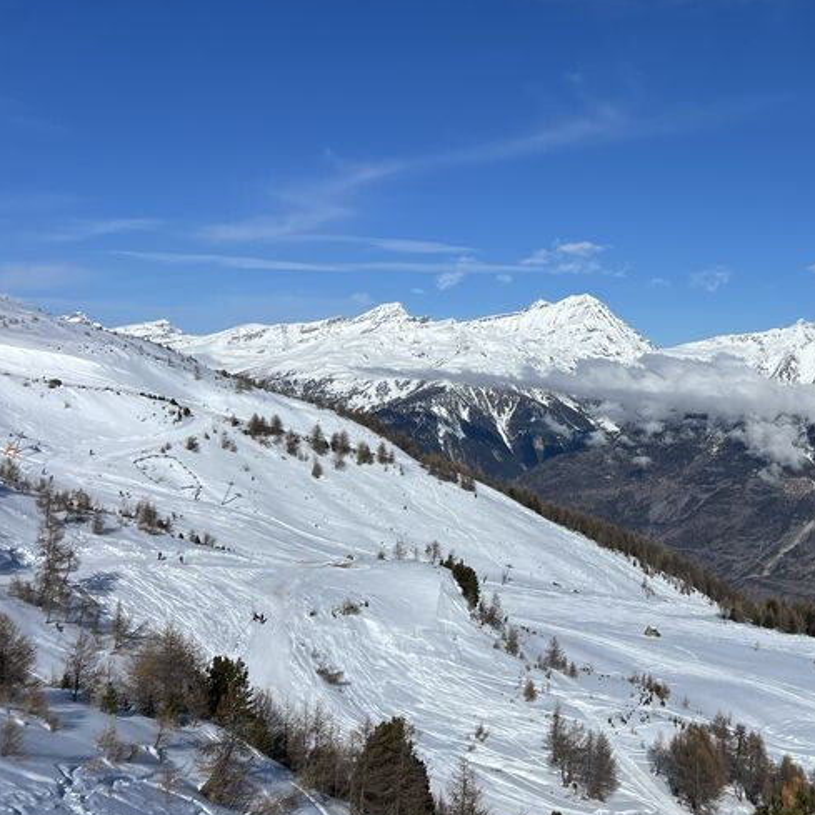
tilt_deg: +0.7
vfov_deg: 36.0
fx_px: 1252
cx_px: 723
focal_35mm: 47
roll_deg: -2.0
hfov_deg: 34.2
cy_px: 340
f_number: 1.5
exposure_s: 1/14286
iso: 50
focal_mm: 5.7
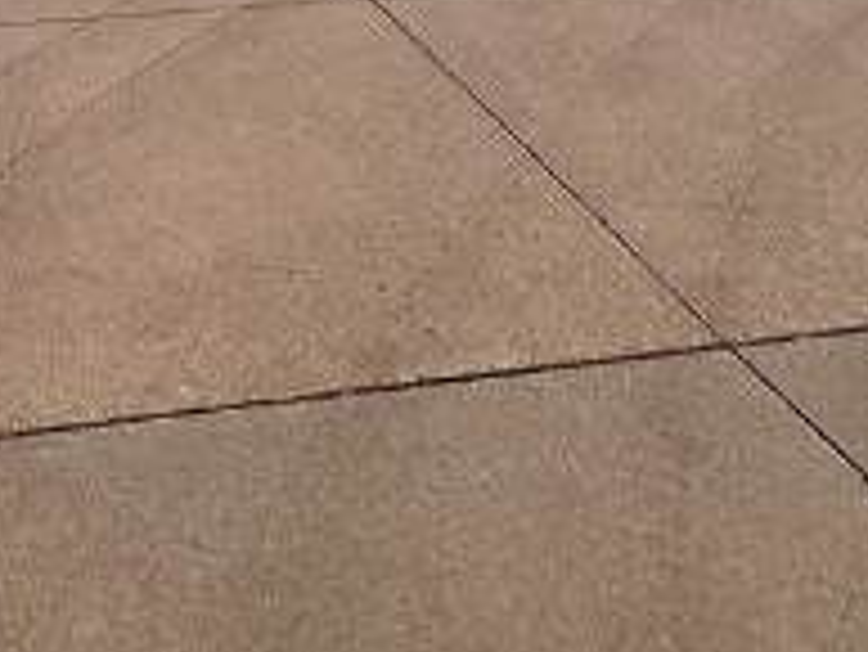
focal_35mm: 69
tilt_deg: -0.4
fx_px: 1731
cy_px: -499
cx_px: 252
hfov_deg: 27.9
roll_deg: -0.5
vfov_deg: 17.5
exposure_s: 1/1553
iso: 32
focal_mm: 1.57
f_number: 1.8
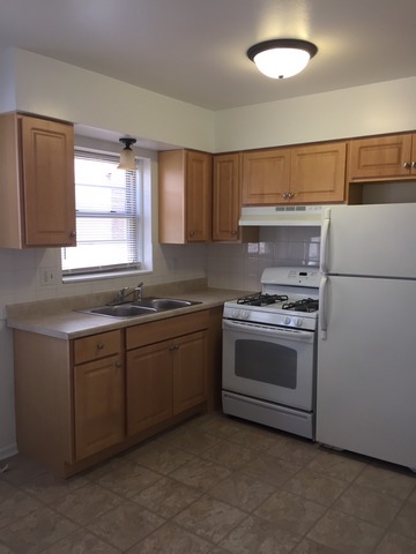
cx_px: 208
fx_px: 465
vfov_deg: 61.7
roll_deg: +0.1
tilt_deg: -7.4
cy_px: 277
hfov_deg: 48.2
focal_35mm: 29
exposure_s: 1/30
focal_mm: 4.15
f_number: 2.2
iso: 32
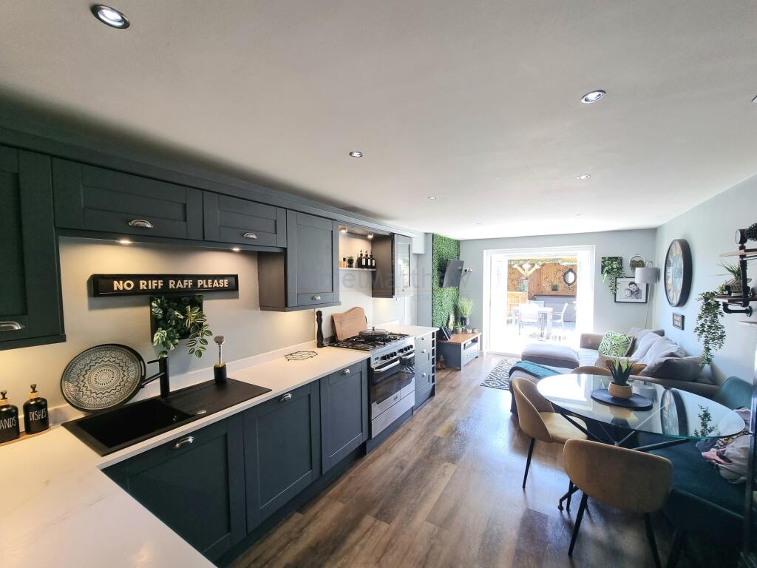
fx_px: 284
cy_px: 284
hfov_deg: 106.2
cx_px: 378
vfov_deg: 89.9
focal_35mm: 13
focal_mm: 2.2
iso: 64
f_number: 2.2
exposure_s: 1/50
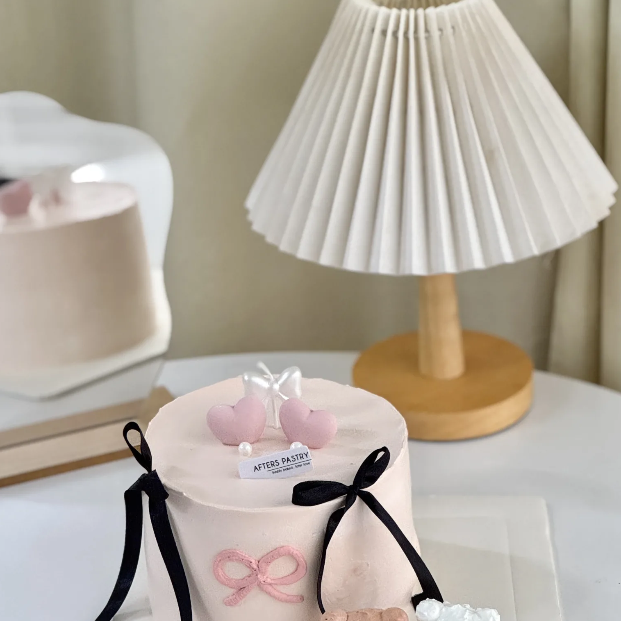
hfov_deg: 15.2
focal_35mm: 115
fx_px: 2334
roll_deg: +1.0
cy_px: 322
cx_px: 313
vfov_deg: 15.2
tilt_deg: -26.0
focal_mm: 9
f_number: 2.8
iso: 250
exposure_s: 1/70
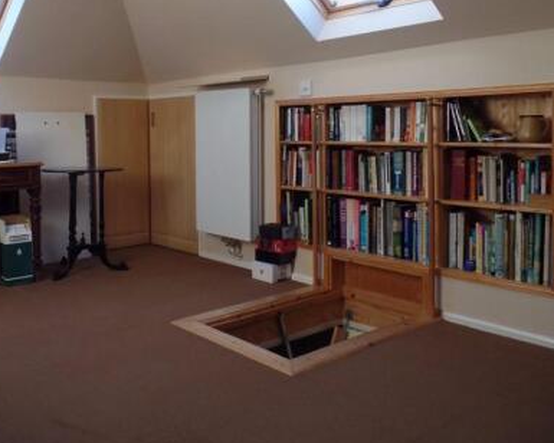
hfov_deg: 50.8
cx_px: 145
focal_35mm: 34
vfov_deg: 42.7
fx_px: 557
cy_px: 145
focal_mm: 4.1
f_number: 3.2
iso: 80
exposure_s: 1/30
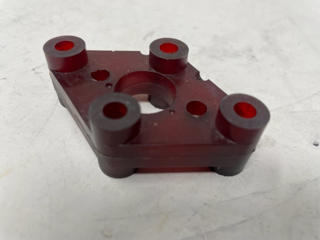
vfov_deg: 53.1
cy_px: 120
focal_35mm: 26
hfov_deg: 67.3
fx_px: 240
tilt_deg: -46.7
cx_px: 160
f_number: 1.6
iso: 32
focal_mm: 4.2
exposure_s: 1/147
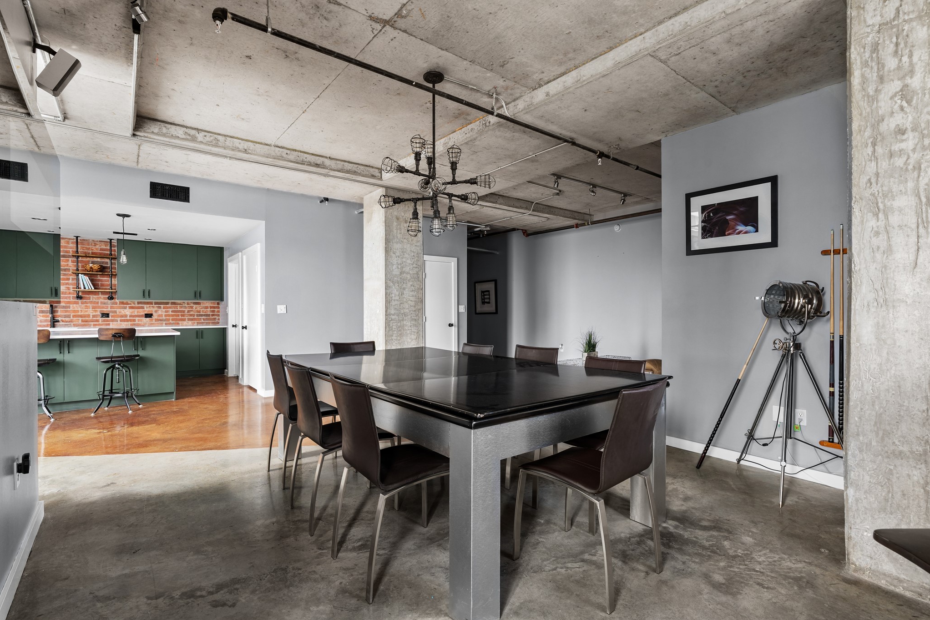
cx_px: 478
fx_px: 439
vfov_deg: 70.4
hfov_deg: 93.3
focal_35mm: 17
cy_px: 313
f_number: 9
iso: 200
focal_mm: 16
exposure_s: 2
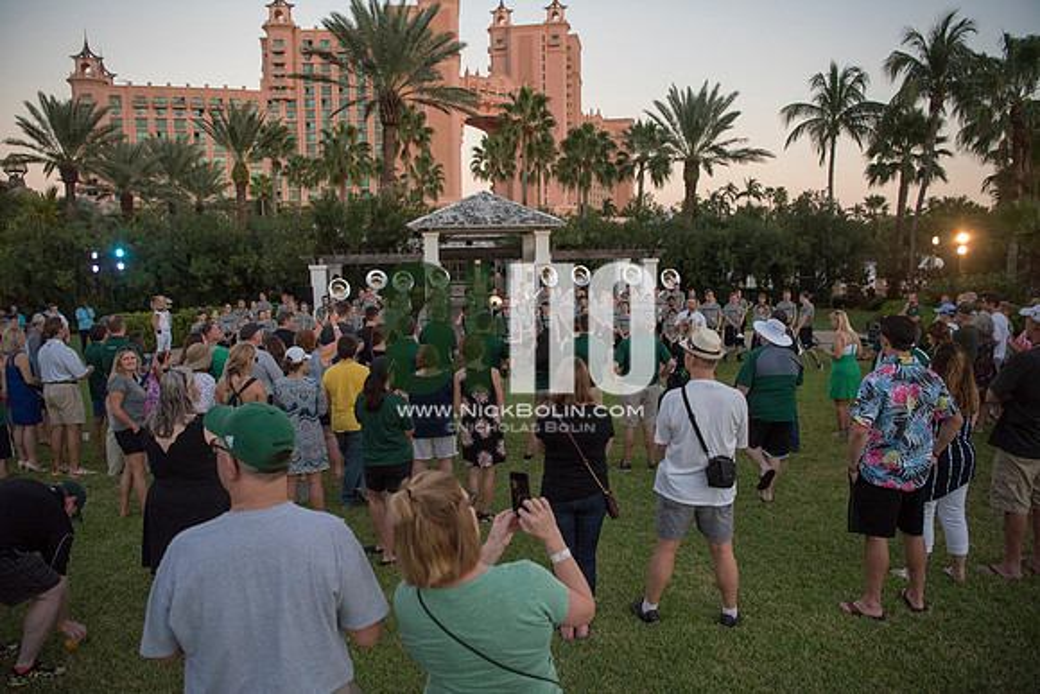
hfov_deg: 73.7
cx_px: 520
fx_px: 693
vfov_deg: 53.2
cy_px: 347
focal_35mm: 24
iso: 2000
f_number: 3.2
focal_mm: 24
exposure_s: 1/1600
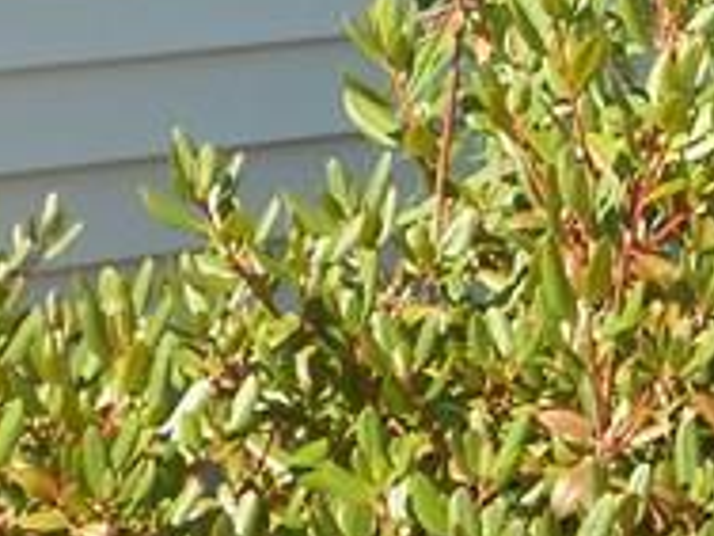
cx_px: 999
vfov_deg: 7.0
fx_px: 4270
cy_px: -414
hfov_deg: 9.4
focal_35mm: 207
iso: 80
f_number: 3.9
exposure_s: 1/320
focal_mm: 6.9
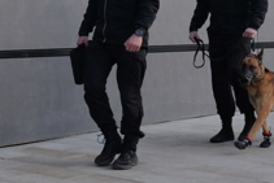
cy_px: -60
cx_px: 12
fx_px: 944
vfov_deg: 10.8
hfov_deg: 16.2
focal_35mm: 124
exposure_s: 1/400
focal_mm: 35
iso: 1000
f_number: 10
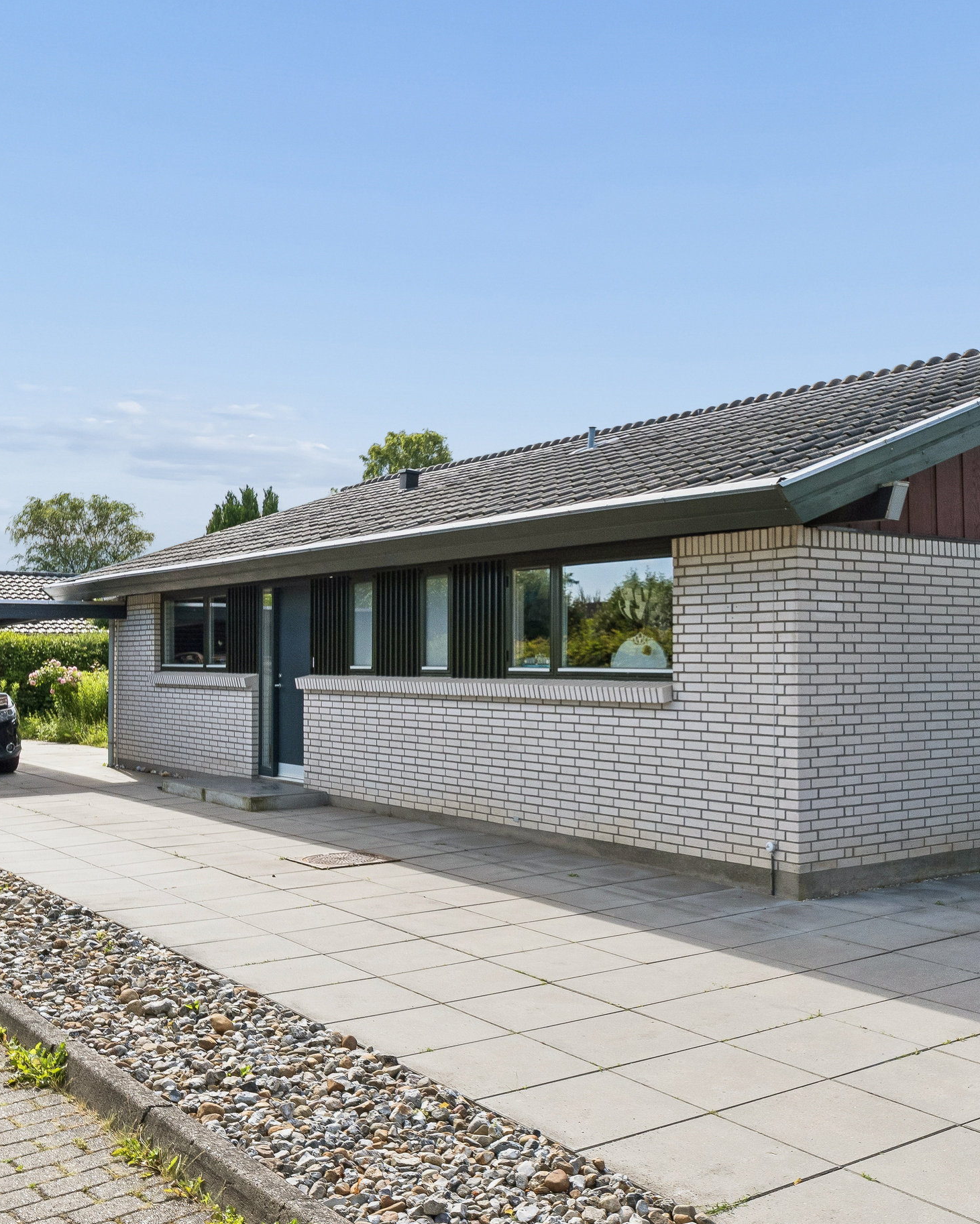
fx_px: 1383
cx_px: 623
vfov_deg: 47.7
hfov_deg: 38.7
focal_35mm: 38
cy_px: 643
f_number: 8
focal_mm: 16.5
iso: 250
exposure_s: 1/500
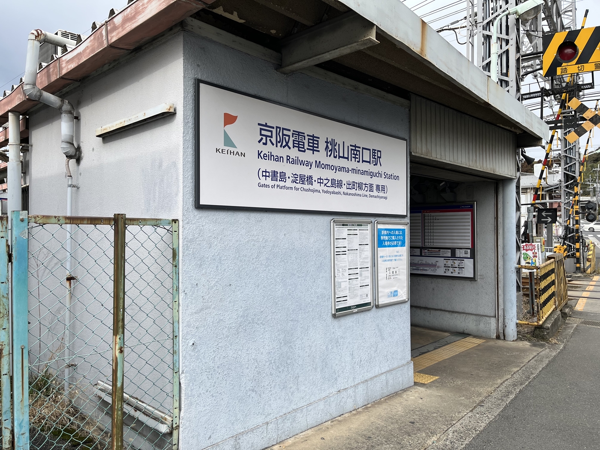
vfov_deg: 53.1
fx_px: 451
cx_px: 300
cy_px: 225
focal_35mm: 26
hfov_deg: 67.3
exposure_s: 1/1028
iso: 50
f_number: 1.6
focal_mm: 5.1
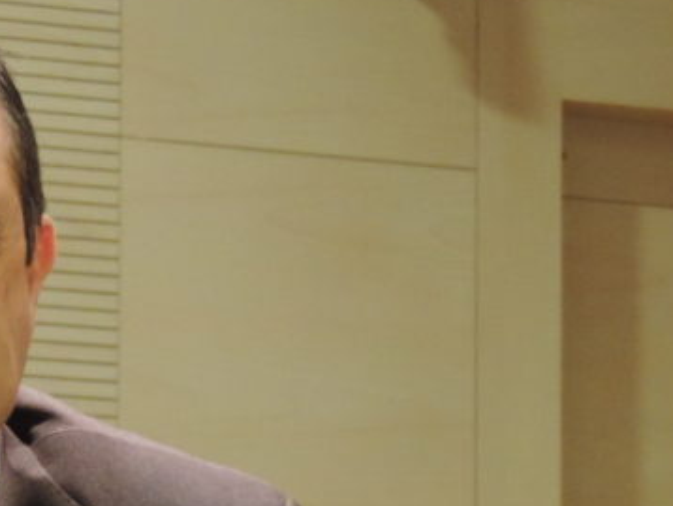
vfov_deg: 4.3
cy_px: 574
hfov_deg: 5.7
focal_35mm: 343
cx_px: -113
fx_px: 6673
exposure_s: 1/20
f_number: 4.2
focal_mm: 21.4
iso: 800
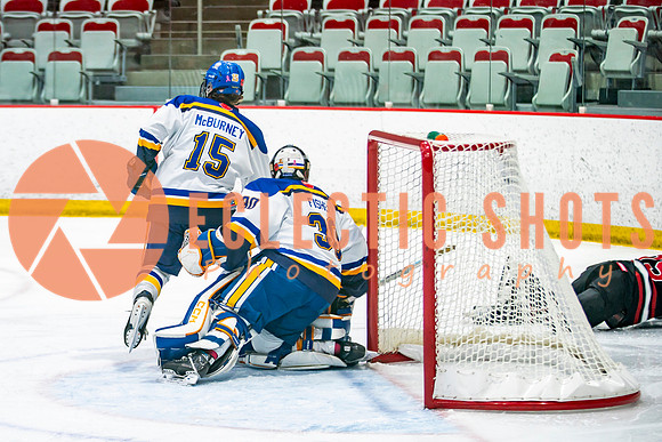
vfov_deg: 8.4
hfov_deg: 12.5
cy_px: 231
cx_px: 141
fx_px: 3003
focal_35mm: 163
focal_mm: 102
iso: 400
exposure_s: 1/640
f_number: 2.8
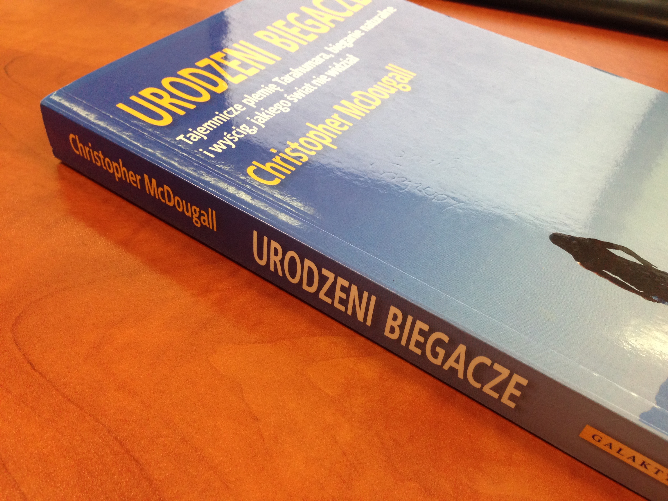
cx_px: 334
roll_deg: -6.0
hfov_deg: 55.4
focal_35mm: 33
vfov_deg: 42.9
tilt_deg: -42.5
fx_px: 637
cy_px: 250
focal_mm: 4.12
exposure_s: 1/20
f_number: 2.4
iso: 125
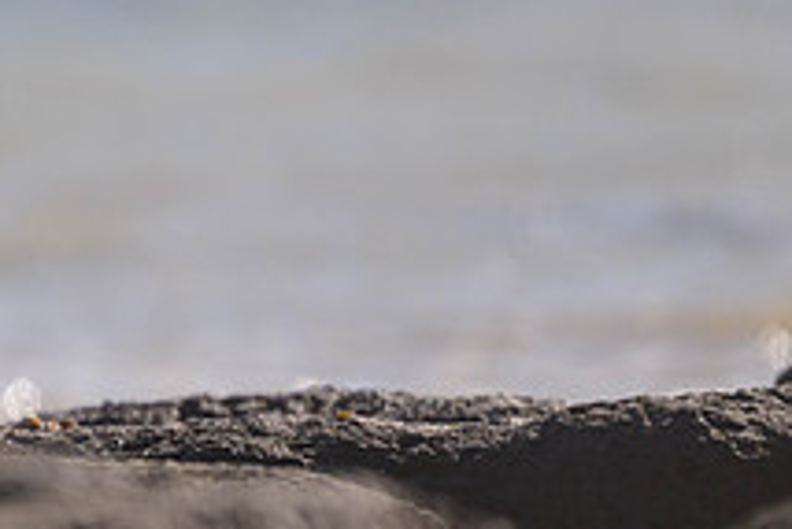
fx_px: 42619
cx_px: -782
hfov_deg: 1.1
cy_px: 324
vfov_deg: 0.7
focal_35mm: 1936
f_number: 2.8
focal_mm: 400
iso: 200
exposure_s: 1/5000
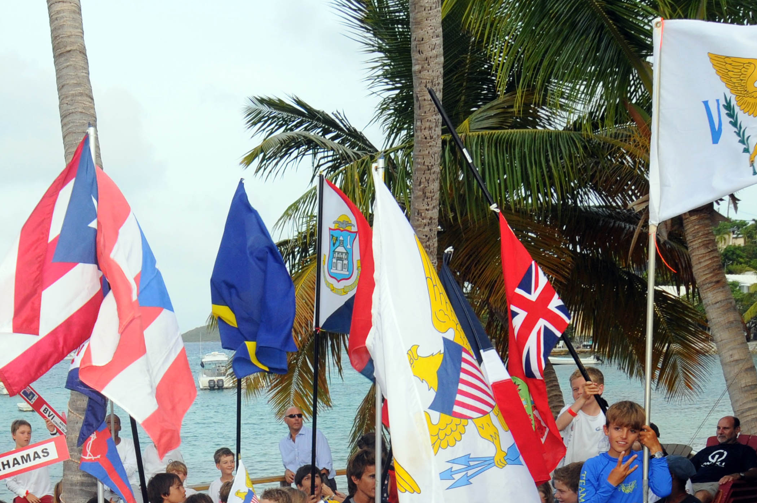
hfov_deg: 43.5
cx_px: 159
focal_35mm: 43
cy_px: 509
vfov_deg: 29.0
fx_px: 903
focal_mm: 14
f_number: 7.1
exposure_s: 1/200
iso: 320
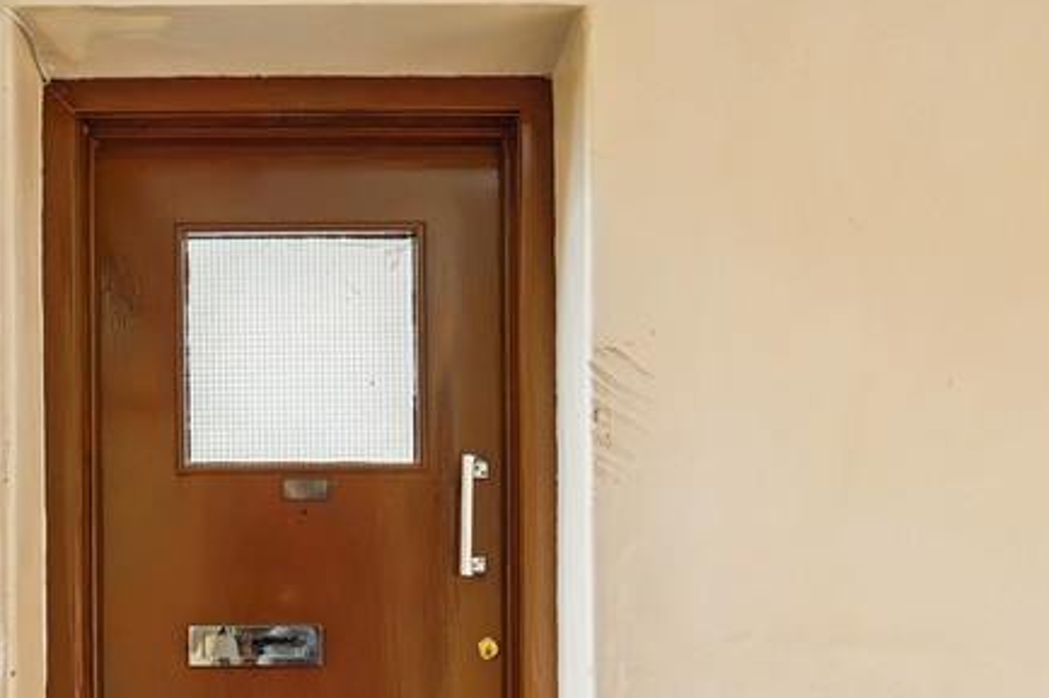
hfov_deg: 55.4
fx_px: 961
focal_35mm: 33
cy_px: 615
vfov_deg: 37.6
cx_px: 307
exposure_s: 1/60
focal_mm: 14
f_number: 4
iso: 2500
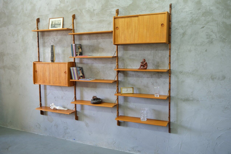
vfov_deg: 41.1
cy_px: 77
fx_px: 205
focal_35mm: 32
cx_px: 116
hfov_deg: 58.7
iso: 1250
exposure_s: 1/30
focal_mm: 21.2
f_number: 4
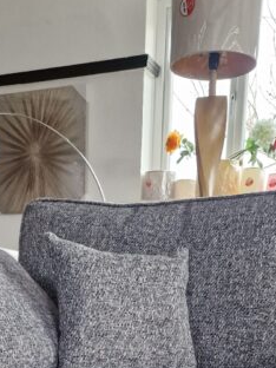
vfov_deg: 28.5
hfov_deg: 24.6
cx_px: 81
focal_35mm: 59
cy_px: 440
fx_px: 627
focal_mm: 6.4
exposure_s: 1/100
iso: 320
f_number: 1.8
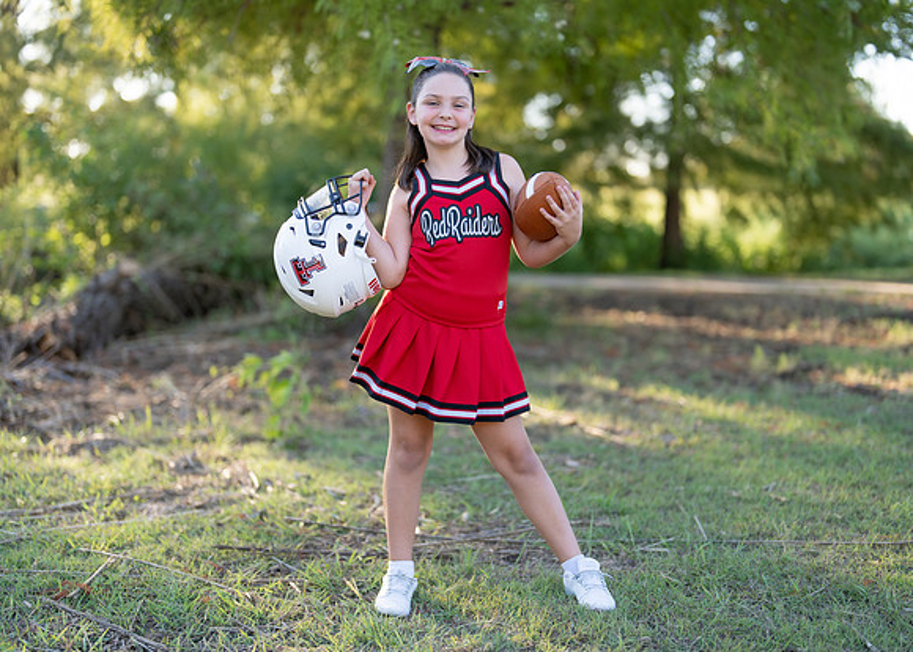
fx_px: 1378
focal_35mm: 53
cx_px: 456
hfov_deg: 36.7
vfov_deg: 26.6
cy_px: 326
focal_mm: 50
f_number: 1.2
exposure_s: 1/800
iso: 100
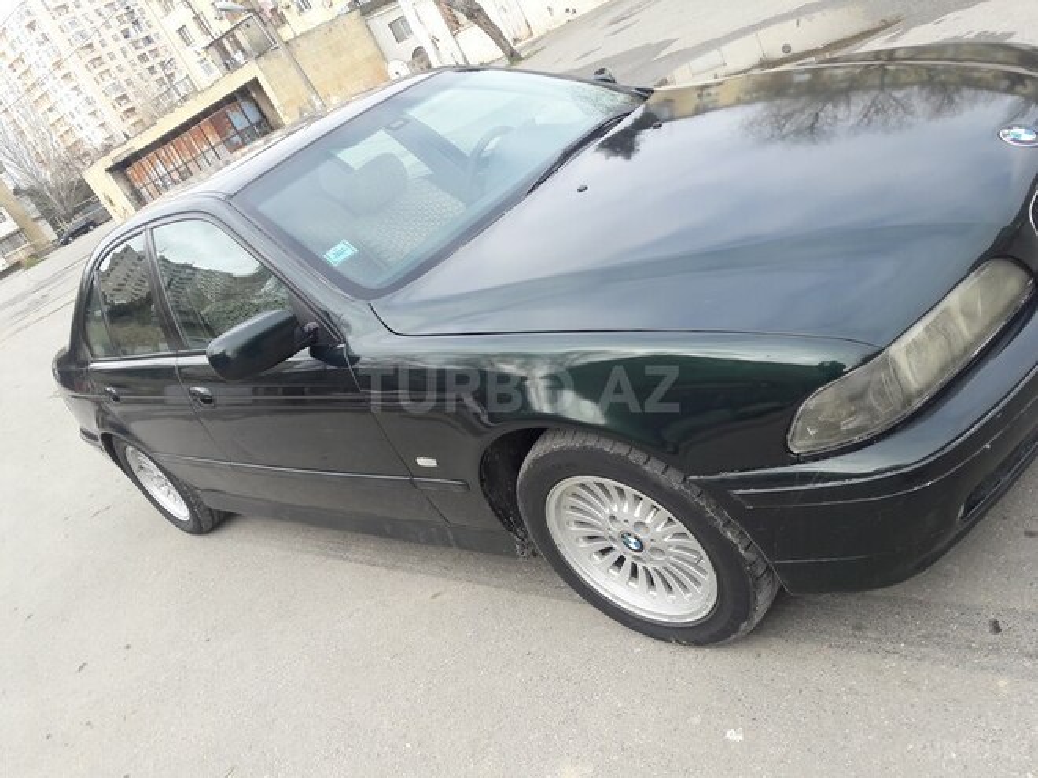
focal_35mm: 28
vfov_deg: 49.7
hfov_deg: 63.4
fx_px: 840
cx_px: 519
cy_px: 389
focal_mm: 3.7
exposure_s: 1/290
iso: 40
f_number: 1.9
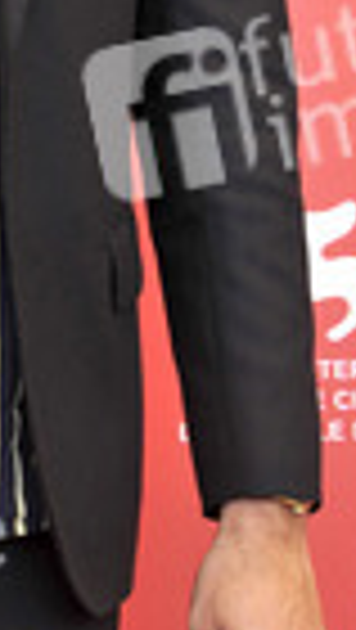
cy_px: -130
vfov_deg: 6.2
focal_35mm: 347
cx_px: -92
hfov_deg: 3.5
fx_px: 5809
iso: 1000
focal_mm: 116
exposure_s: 1/200
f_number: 8
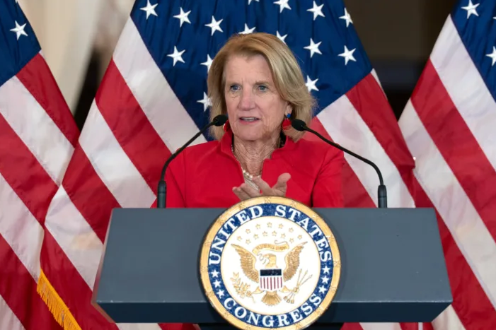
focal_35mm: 214
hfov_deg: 9.6
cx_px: 257
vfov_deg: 6.4
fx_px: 2948
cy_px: 174
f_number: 3.5
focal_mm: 200
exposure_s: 1/320
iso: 800
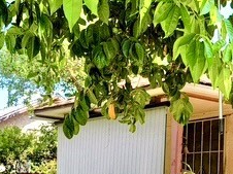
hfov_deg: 28.6
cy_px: 198
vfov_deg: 20.4
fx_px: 457
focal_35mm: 68
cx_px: 120
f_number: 1.8
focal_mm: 6.7
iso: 16
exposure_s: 1/266
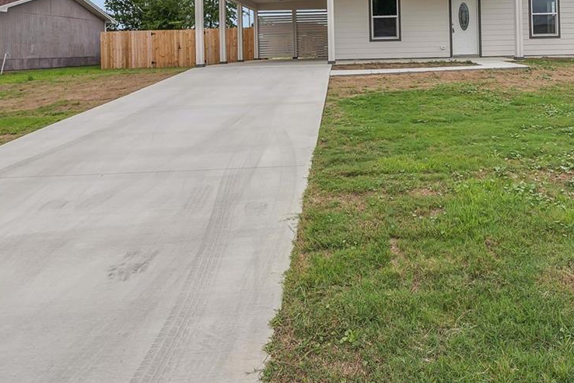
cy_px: 46
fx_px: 415
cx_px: 366
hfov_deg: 68.1
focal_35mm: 26
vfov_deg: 45.4
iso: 100
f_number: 5.6
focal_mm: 12
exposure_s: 1/1600
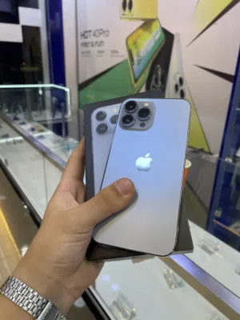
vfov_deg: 67.3
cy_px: 160
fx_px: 240
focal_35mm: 26
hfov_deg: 53.1
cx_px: 120
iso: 32
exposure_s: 1/126
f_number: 1.6
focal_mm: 4.2
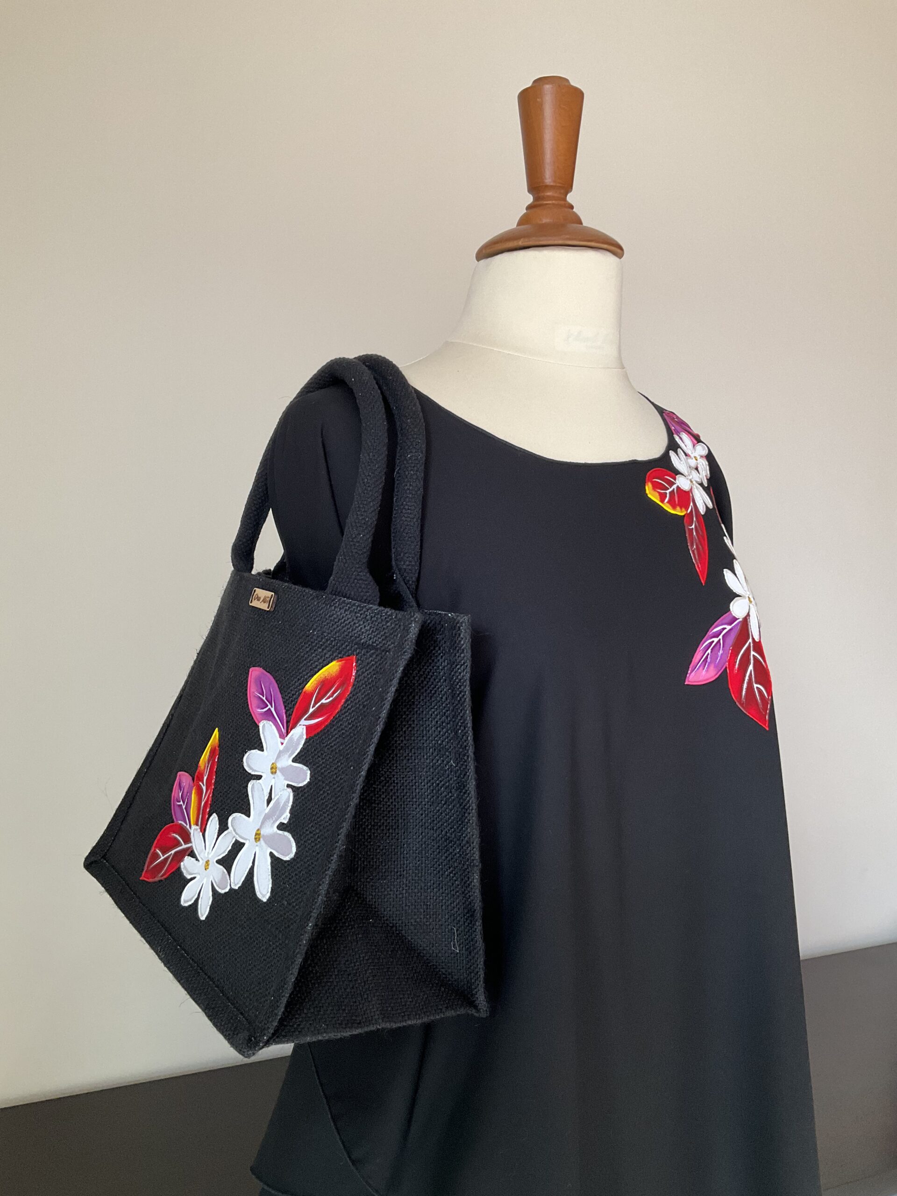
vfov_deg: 61.7
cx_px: 448
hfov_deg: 48.2
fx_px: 1002
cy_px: 598
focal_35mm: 29
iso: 80
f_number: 1.8
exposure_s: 1/60
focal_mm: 3
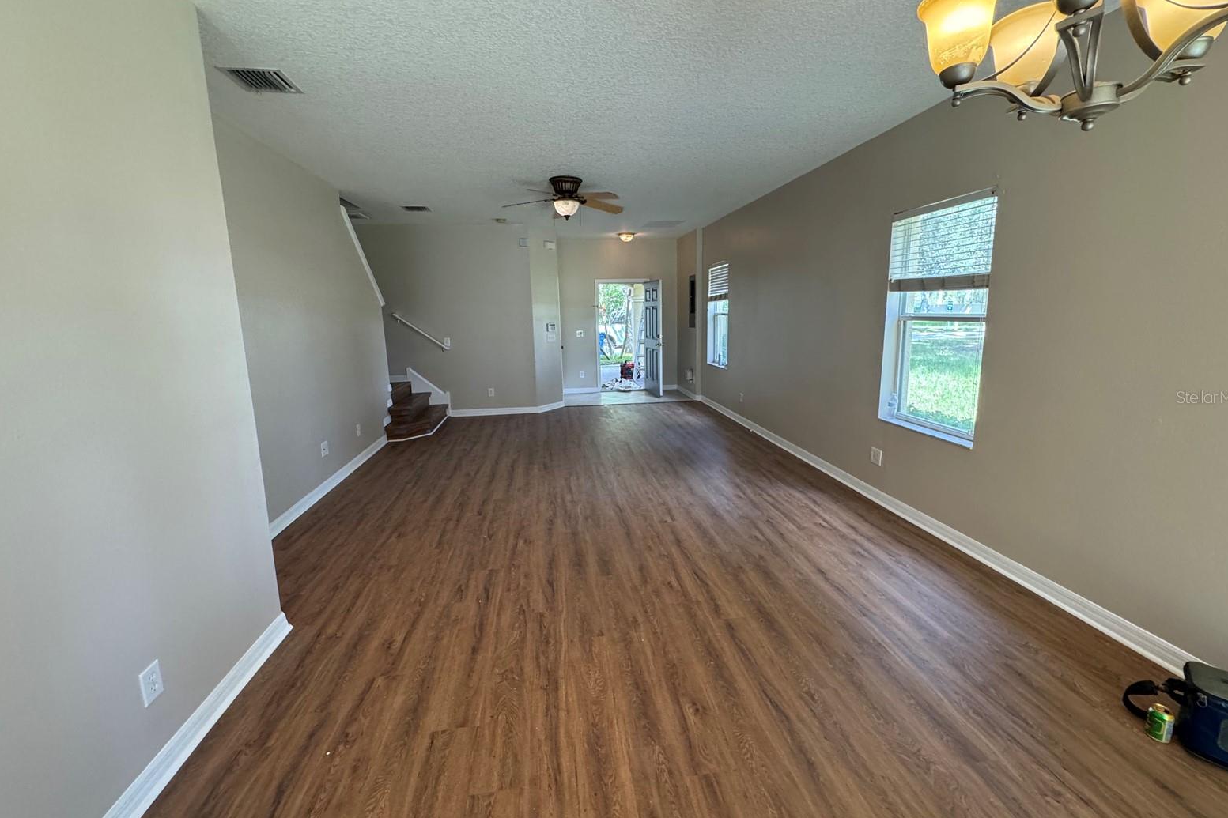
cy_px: 397
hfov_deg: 100.4
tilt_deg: -8.3
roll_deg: +1.1
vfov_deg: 77.3
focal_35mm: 15
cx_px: 618
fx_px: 512
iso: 320
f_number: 2.2
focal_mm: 2.22
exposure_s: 1/120
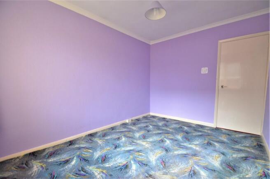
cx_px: 135
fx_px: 112
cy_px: 90
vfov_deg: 77.0
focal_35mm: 15
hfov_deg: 100.5
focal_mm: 10
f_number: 4
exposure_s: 1/60
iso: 560
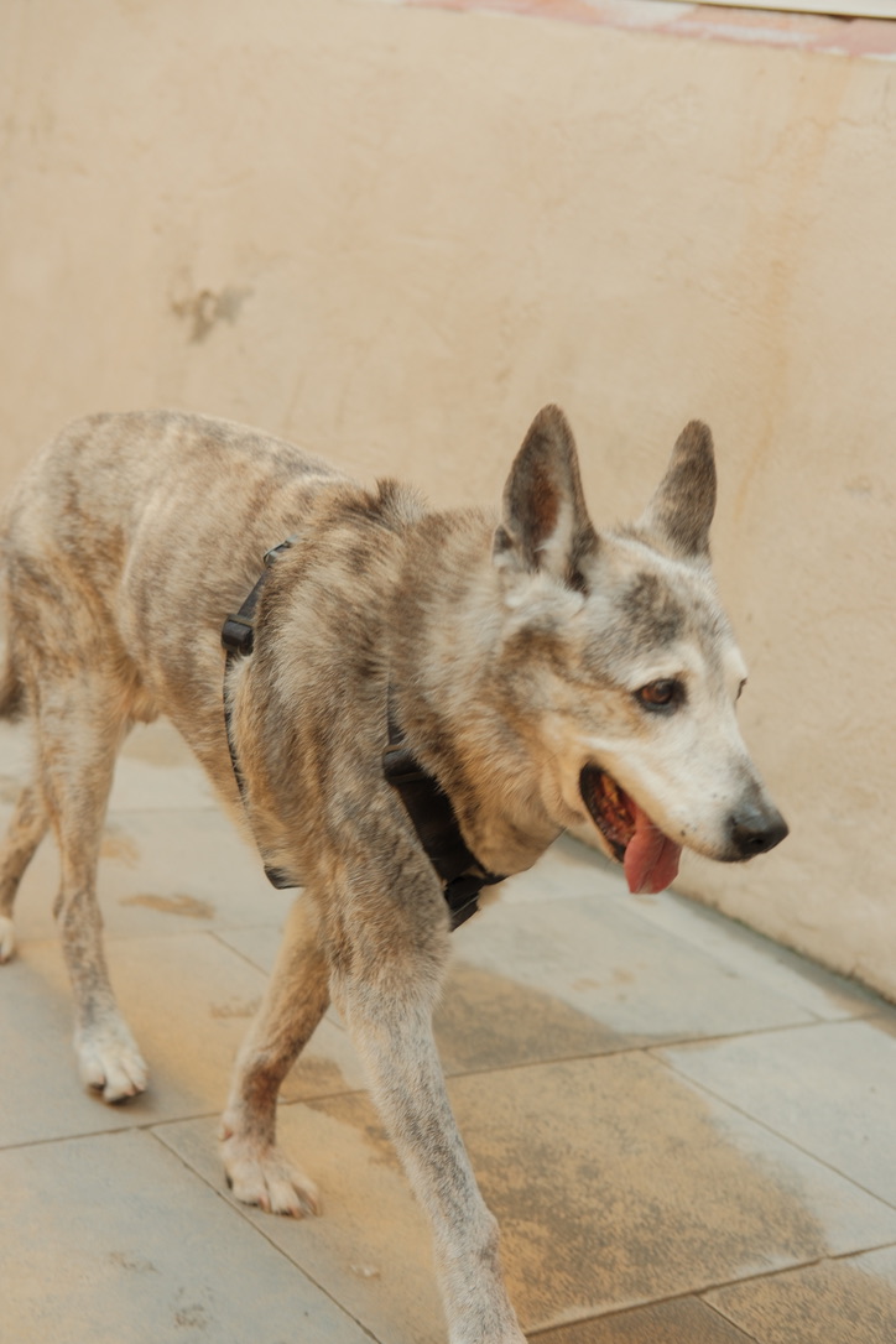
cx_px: 448
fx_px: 1979
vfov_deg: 37.5
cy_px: 672
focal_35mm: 53
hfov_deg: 25.5
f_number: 3.2
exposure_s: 1/200
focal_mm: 35
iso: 500
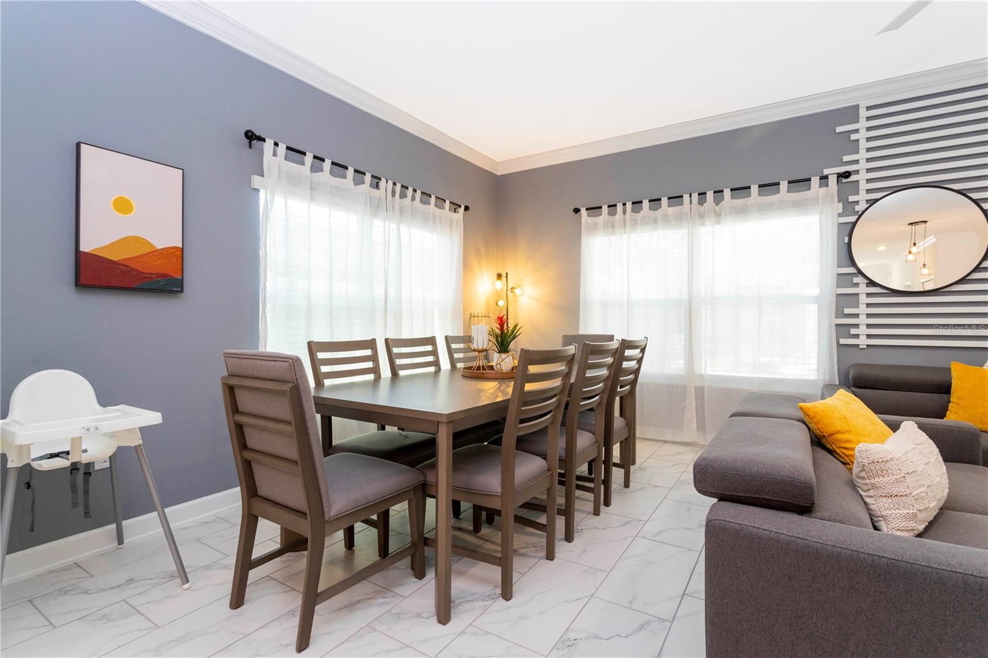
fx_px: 466
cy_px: 329
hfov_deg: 93.3
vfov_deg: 70.4
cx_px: 494
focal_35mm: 17
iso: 800
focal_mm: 17
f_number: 9
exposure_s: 1/20
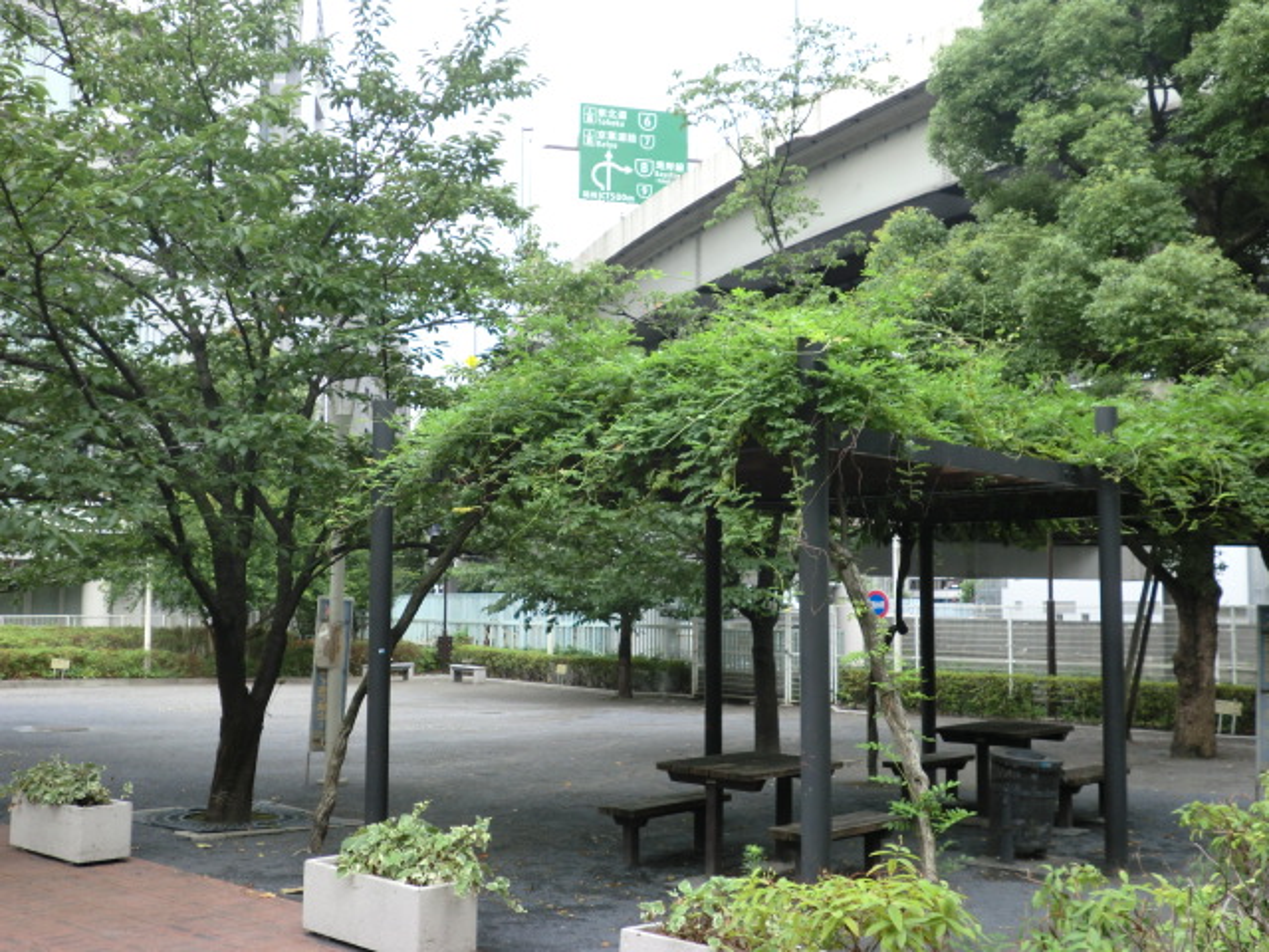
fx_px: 1393
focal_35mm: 38
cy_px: 476
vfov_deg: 37.7
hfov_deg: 49.0
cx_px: 634
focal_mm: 6.9
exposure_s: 1/60
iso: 64
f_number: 3.9
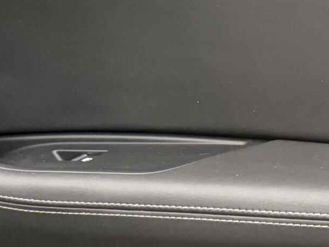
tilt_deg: -13.7
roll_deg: +1.4
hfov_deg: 18.9
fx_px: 951
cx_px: 353
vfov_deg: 14.8
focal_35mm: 100
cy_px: 114
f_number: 1.78
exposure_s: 1/51
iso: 800
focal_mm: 6.76
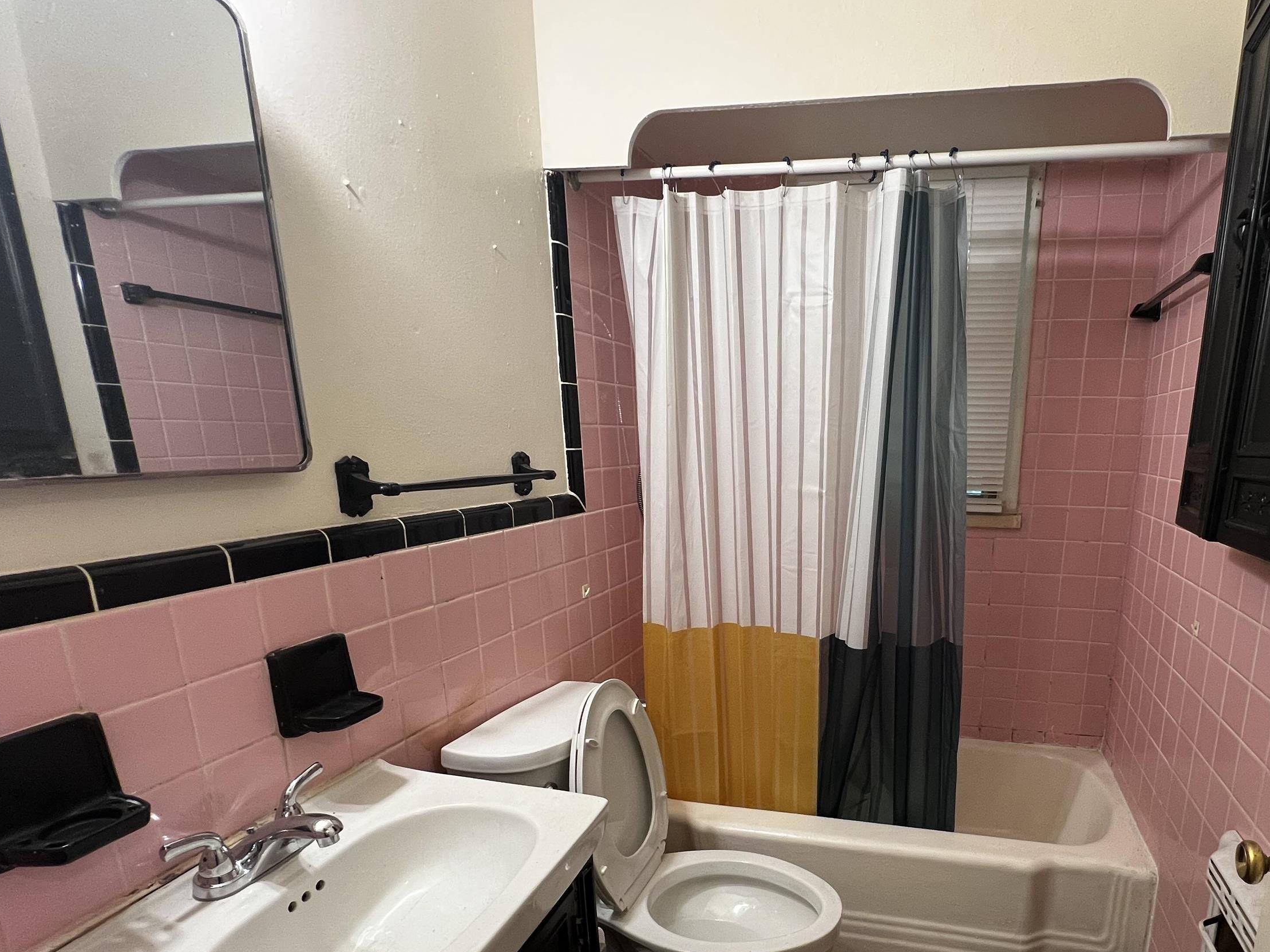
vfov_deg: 69.9
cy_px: 621
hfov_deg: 85.3
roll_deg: -1.0
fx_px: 660
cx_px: 825
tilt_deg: -14.4
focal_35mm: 18
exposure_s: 1/60
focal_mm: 1.57
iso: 200
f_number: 1.8
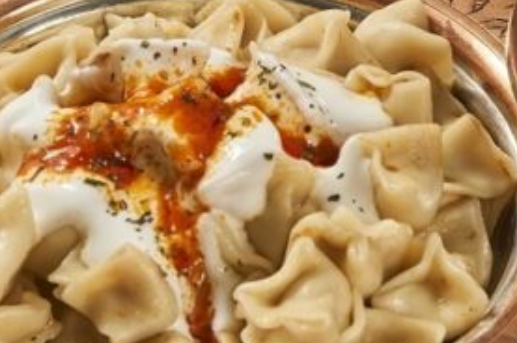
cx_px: 256
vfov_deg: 5.2
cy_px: 161
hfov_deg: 7.8
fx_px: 3816
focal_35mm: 266
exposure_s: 1/125
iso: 100
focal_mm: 64
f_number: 9
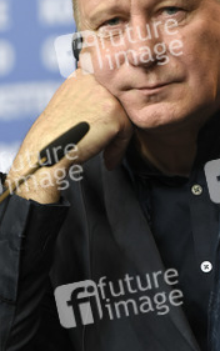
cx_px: 155
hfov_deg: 3.5
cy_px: 111
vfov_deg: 5.5
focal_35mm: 381
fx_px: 3647
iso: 1250
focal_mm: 175
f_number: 3.5
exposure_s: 1/400
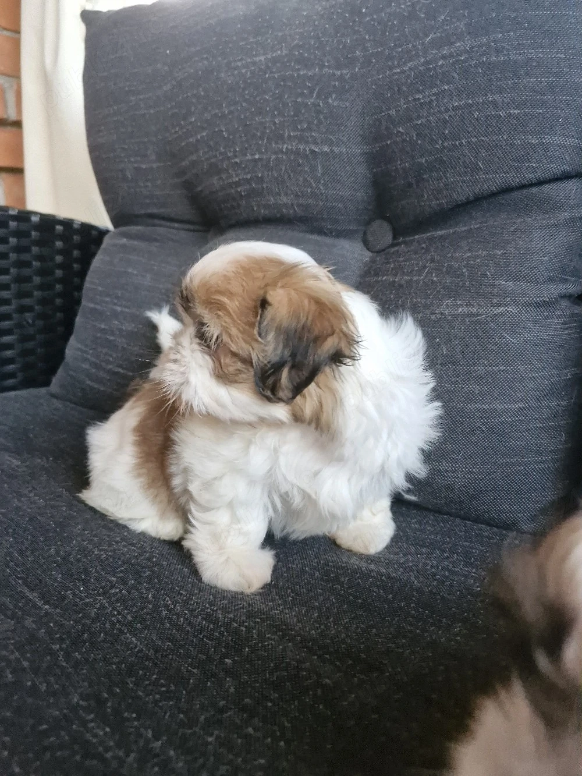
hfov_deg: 58.9
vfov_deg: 73.9
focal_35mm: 23
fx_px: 516
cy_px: 388
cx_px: 291
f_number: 1.8
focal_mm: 5.54
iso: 1000
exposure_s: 1/100
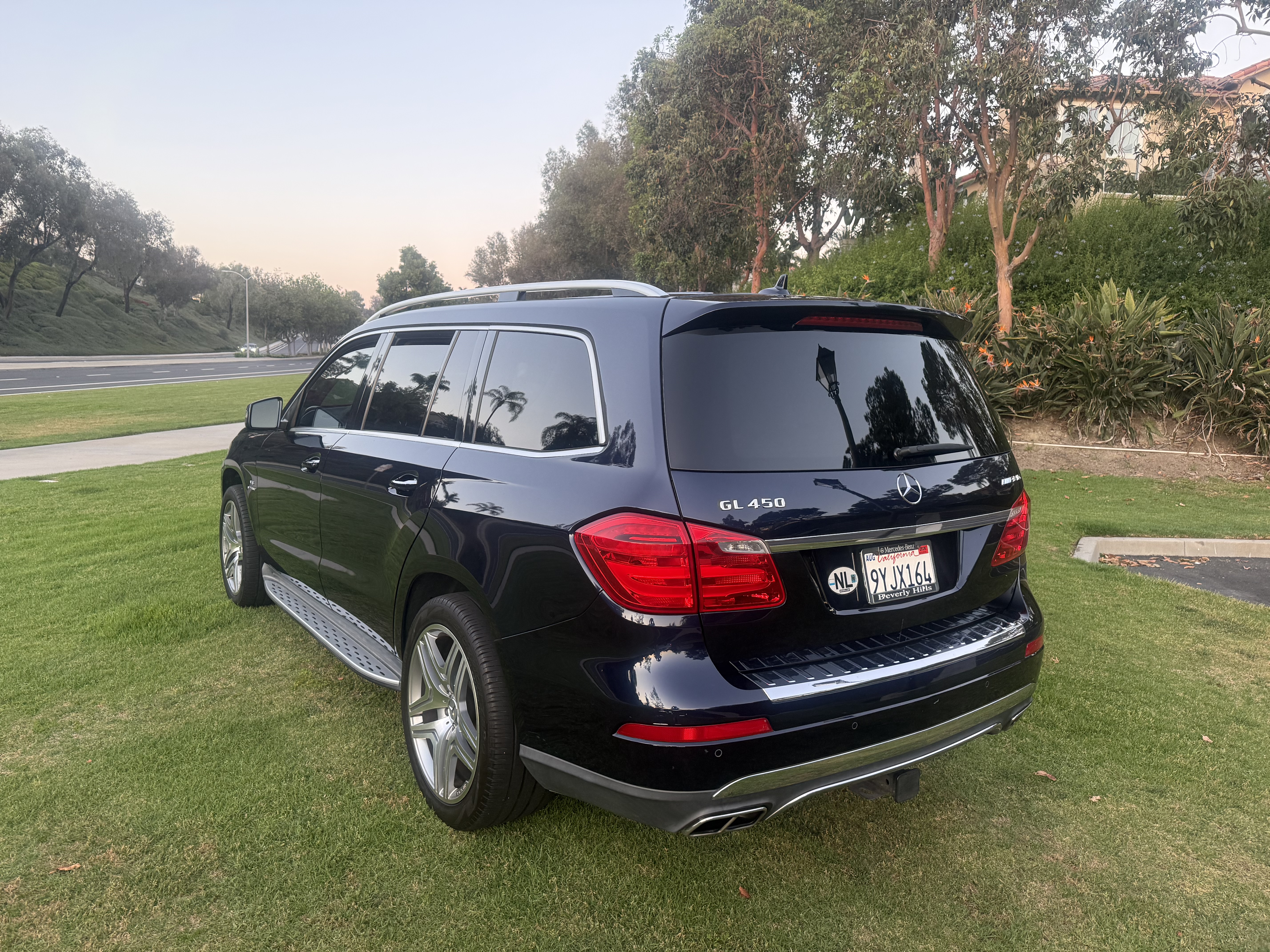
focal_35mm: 24
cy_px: 476
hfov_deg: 71.6
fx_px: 881
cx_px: 635
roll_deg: -1.9
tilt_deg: -6.4
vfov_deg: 56.8
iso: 200
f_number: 1.78
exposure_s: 1/100
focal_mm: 6.76
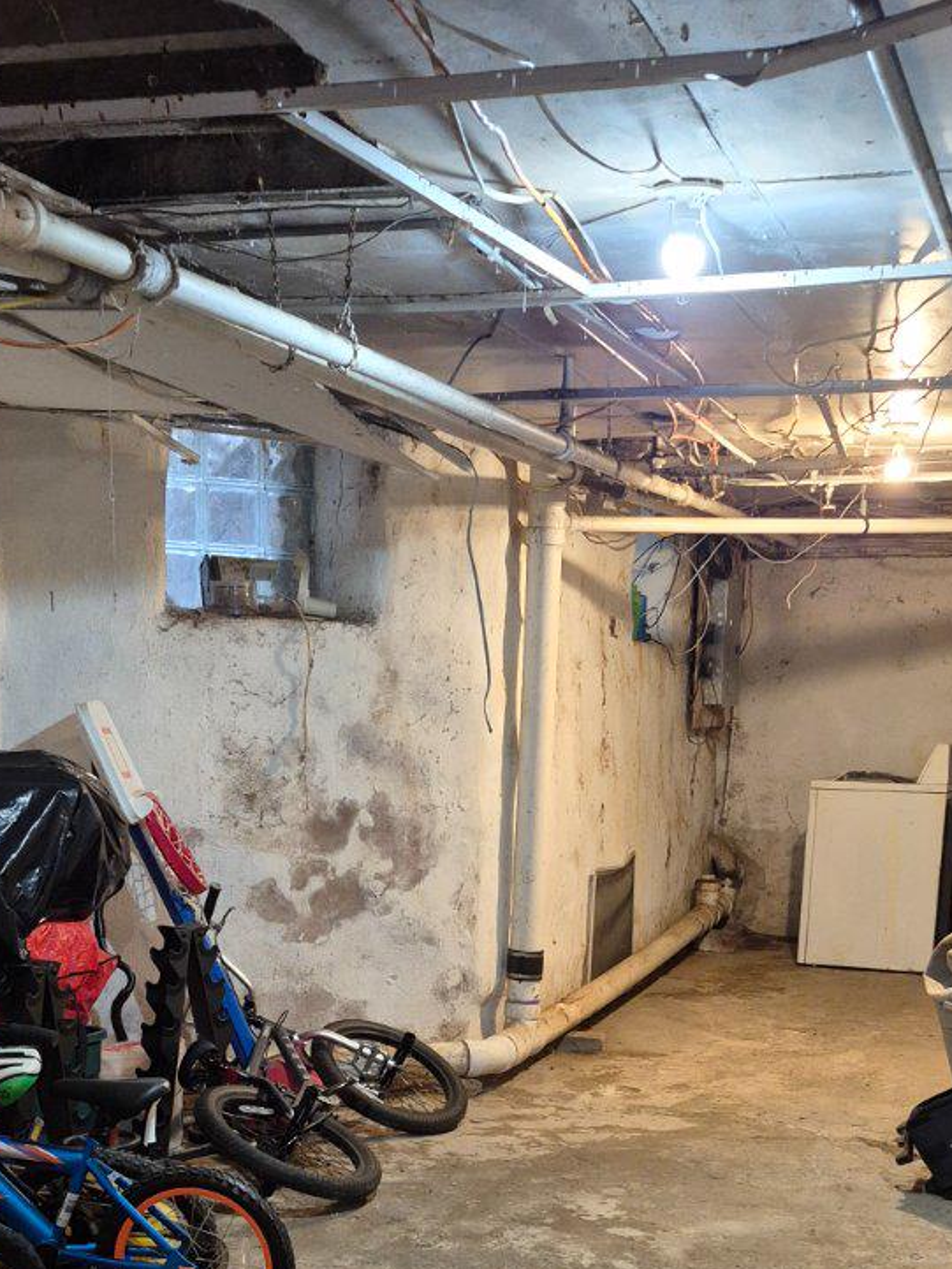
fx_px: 1796
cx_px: 480
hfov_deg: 29.7
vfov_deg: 36.9
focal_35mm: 49
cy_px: 1097
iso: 640
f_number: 1.8
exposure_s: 1/60
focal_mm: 5.4
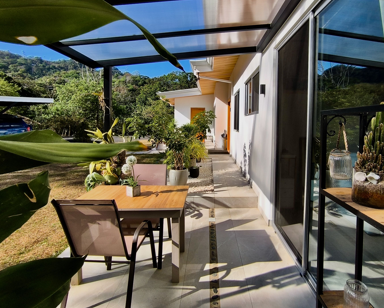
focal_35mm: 19
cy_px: 133
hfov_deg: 82.8
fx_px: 216
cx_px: 219
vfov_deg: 70.5
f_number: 2.2
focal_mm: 1.65
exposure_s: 1/1828
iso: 50
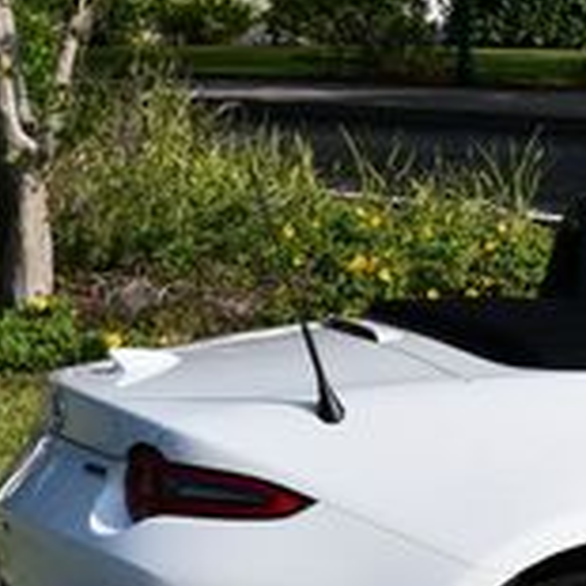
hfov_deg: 8.1
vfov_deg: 8.3
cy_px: 250
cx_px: 979
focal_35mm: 211
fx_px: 4041
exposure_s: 1/320
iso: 100
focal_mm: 30
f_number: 9
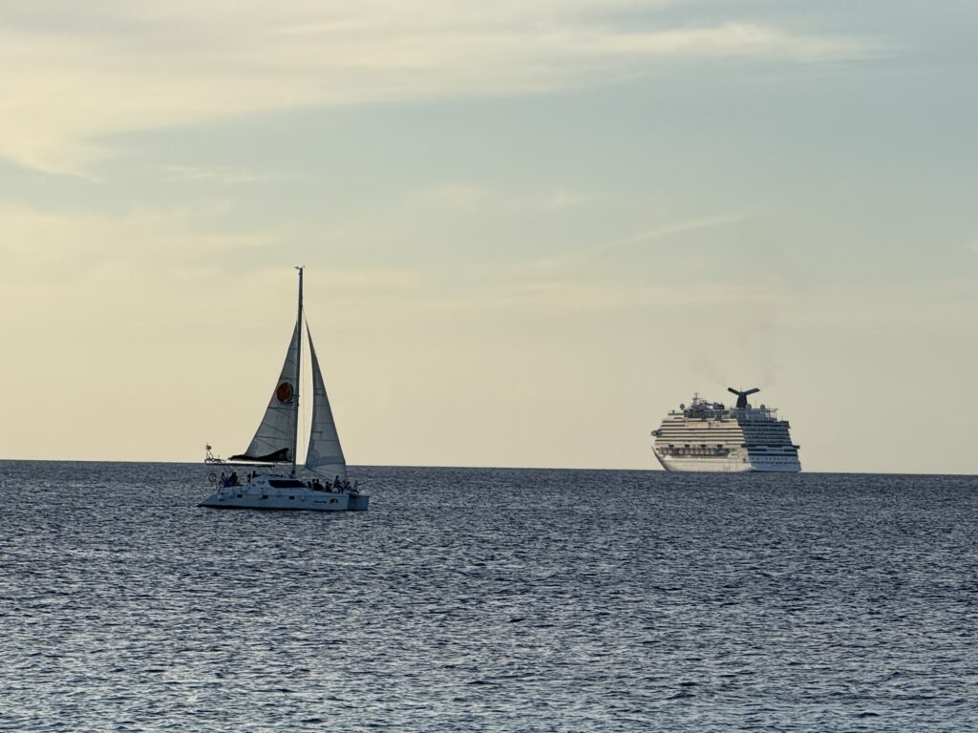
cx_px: 489
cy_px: 366
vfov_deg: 12.3
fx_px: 3390
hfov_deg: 16.4
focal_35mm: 120
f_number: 2.8
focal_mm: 15.66
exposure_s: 1/1513
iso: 50
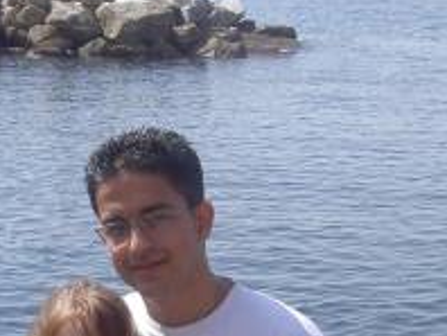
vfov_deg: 12.5
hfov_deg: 16.6
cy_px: 302
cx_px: 151
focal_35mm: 118
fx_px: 1526
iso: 100
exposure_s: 1/400
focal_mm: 8
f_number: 4.7
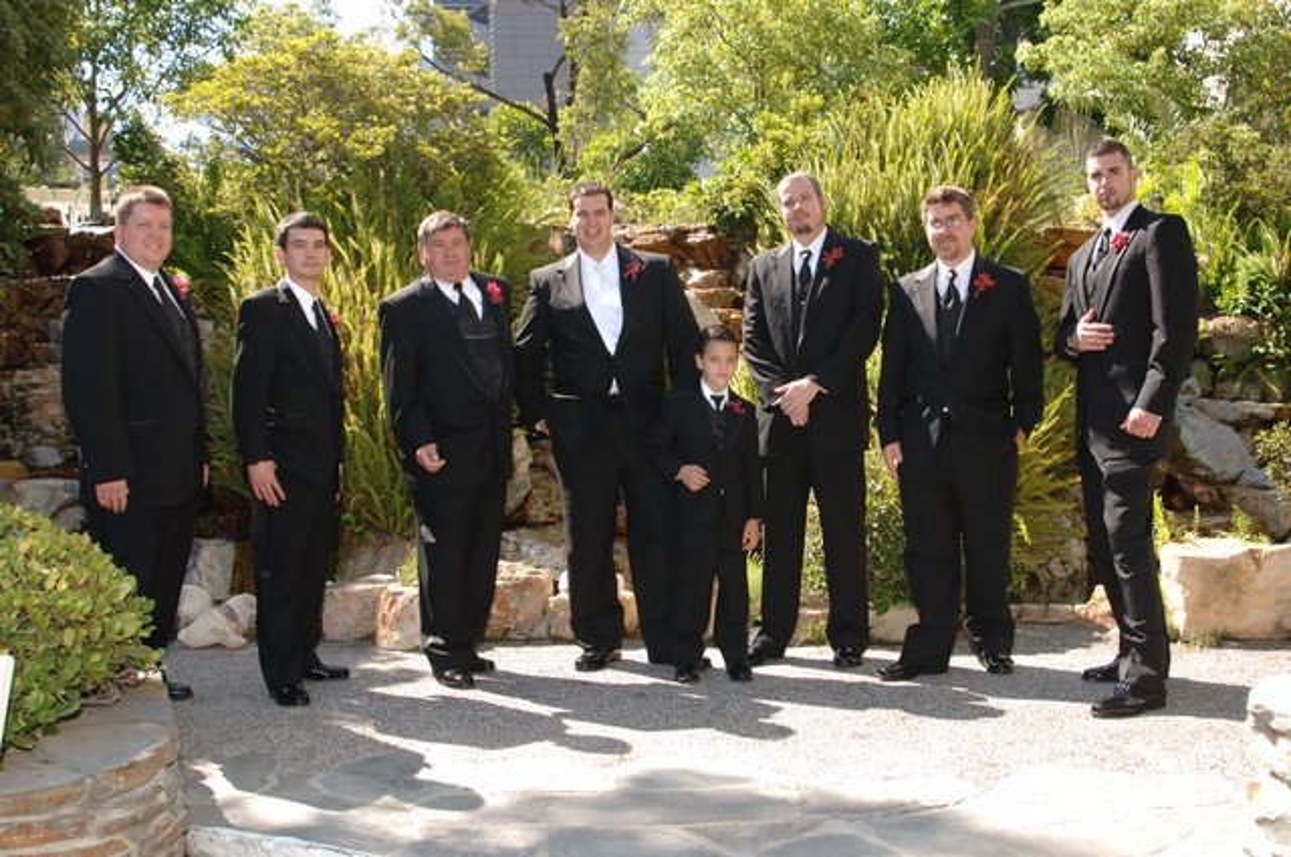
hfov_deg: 46.5
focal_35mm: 42
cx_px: 646
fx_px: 1504
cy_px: 428
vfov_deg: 31.8
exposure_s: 1/250
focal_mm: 28
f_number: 7.6
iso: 400
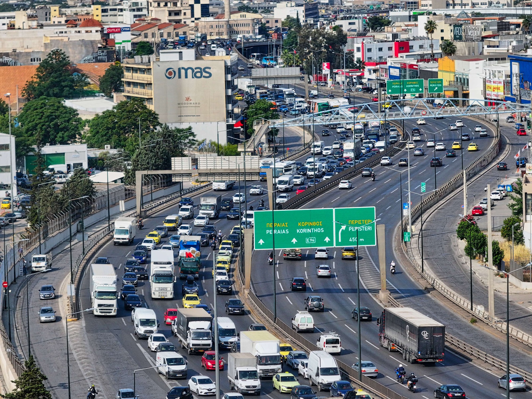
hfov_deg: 11.9
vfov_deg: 8.9
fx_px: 2551
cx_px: 266
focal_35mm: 166
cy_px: 200
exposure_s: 1/1250
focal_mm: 30.7
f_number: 3.4
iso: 100
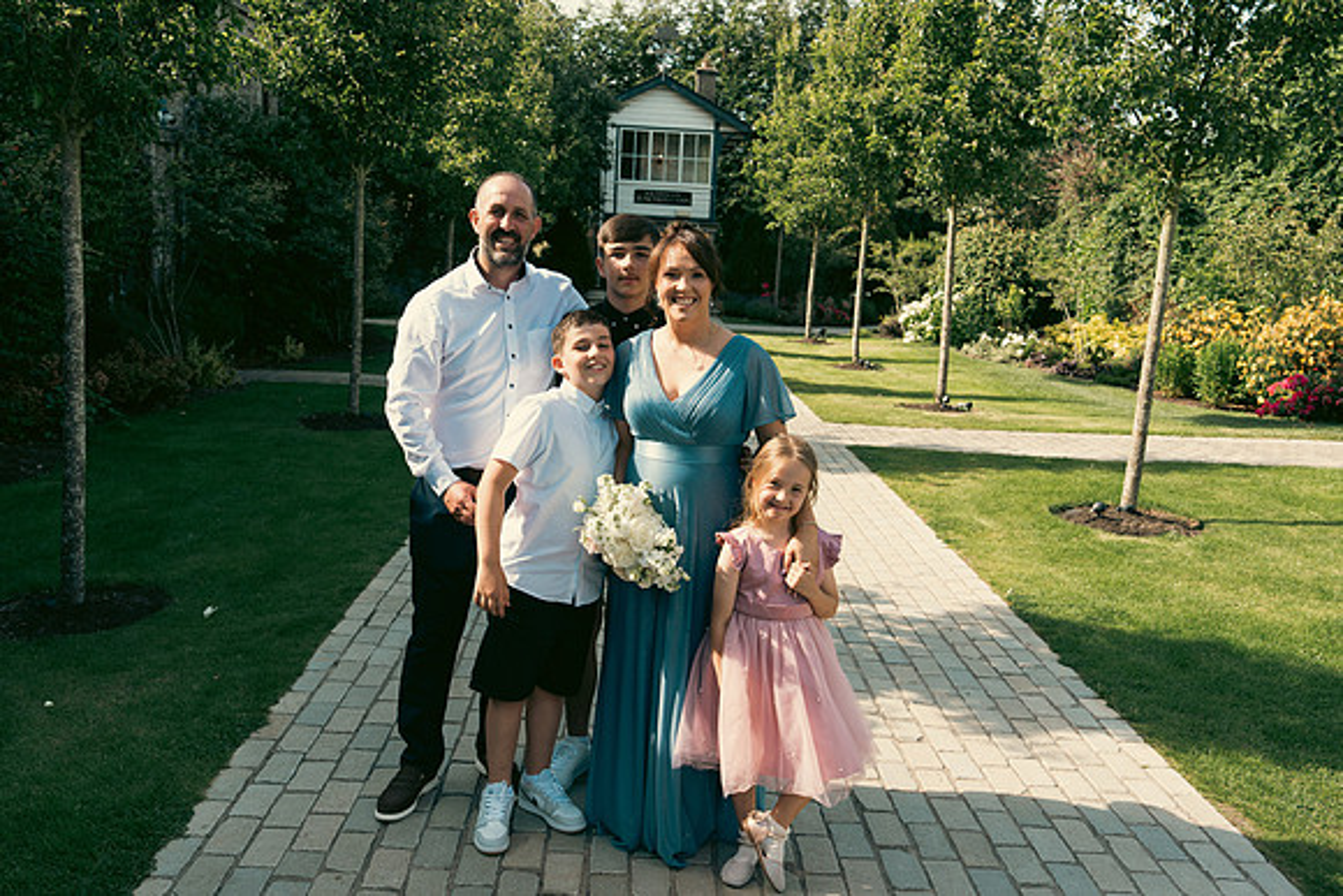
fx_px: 1194
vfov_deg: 41.1
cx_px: 672
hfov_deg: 58.7
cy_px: 448
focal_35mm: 32
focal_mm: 32
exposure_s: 1/250
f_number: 5
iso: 125
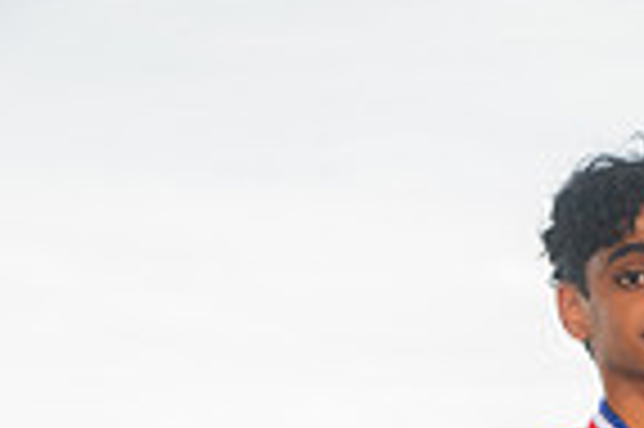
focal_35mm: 126
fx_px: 2251
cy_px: 987
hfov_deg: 15.9
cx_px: 671
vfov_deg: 9.7
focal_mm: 40
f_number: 4.5
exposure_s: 1/400
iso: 250
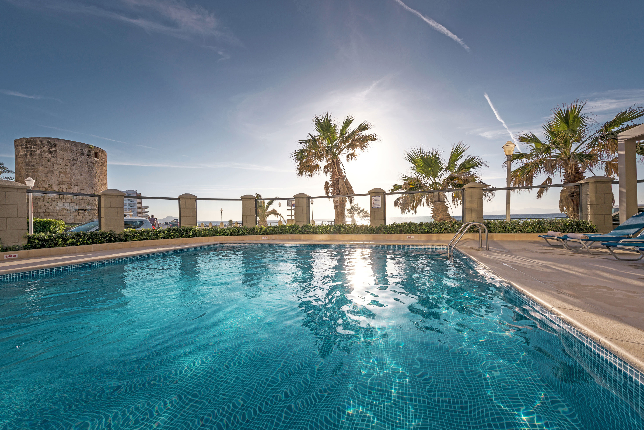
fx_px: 251
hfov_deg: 104.2
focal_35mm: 14
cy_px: 215
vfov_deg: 81.2
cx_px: 322
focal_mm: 14
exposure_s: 1/640
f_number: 11
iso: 100
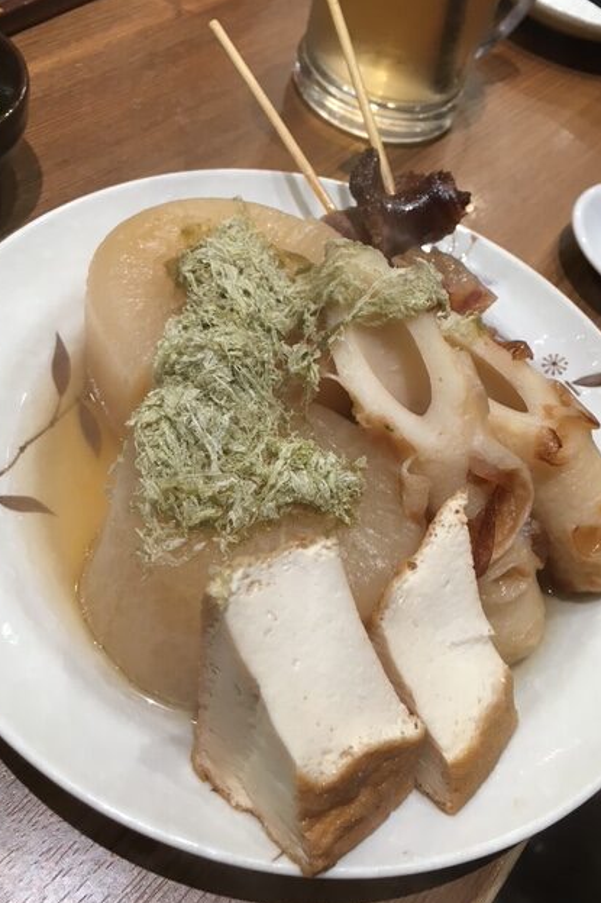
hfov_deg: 42.3
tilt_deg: -53.5
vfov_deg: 60.3
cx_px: 303
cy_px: 458
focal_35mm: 31
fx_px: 777
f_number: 2.2
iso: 64
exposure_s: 1/30
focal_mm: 4.15
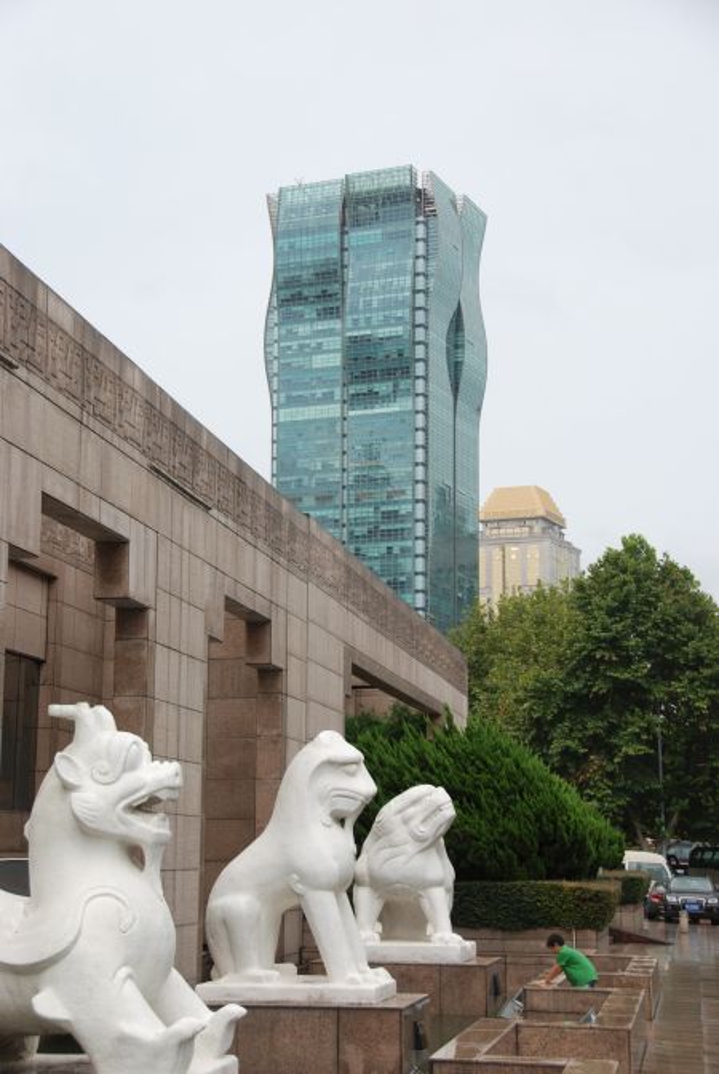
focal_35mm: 60
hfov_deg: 22.7
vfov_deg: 33.4
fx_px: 1792
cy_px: 537
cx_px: 360
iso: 100
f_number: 6.3
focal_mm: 40
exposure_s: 1/160
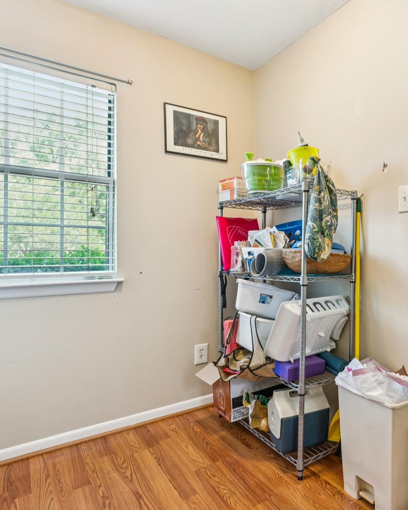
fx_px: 358
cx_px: 340
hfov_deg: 54.3
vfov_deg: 70.9
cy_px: 256
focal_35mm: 24
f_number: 13
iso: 100
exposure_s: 2
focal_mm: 16.5
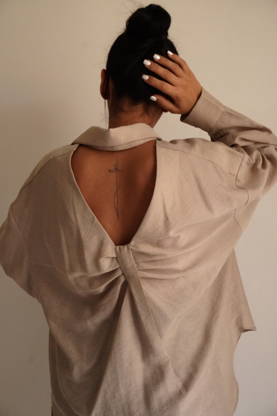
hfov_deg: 23.8
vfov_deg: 35.1
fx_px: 658
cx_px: 138
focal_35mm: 57
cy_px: 208
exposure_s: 1/500
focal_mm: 38
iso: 6400
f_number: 10
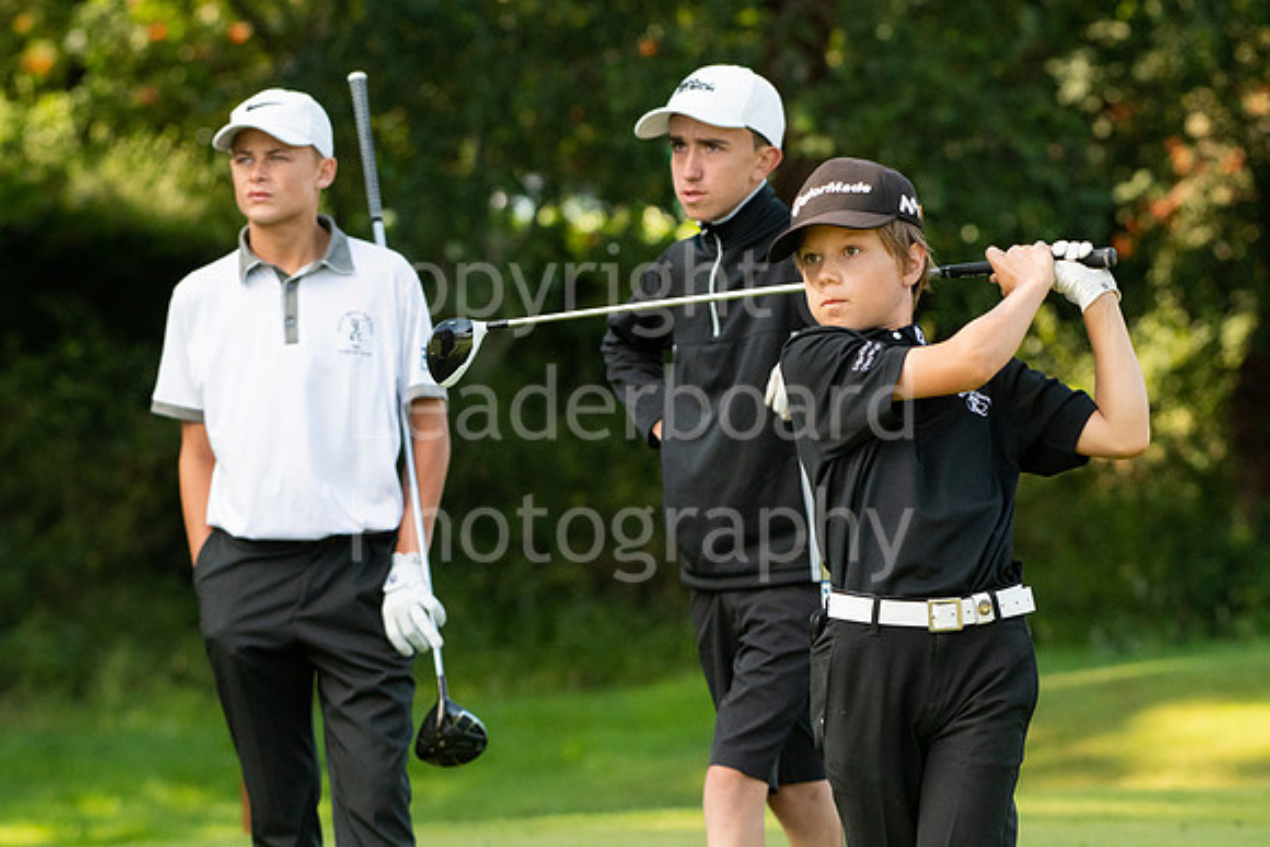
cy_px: 394
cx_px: 591
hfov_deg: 6.1
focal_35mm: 337
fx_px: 11887
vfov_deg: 4.1
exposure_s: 1/2000
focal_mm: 210
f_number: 6.3
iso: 1250
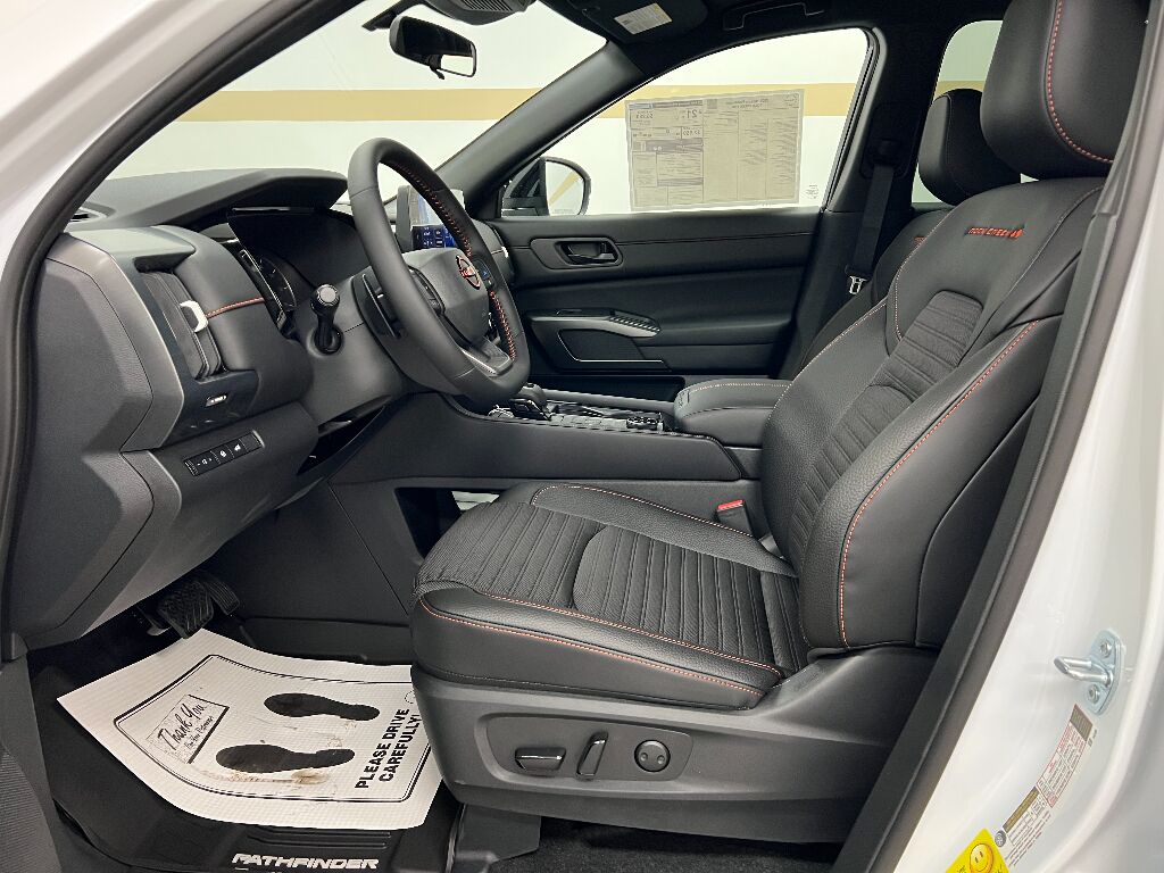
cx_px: 582
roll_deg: -1.2
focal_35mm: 26
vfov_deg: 53.1
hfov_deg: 67.3
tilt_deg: -15.6
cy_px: 436
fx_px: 874
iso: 400
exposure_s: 1/60
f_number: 1.5
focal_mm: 5.7
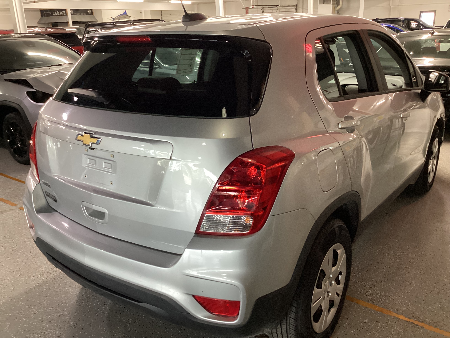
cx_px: 225
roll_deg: +1.5
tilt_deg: -20.7
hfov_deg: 58.4
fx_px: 403
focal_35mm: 31
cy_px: 169
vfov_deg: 45.4
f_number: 2.4
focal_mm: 3.3
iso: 320
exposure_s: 1/50
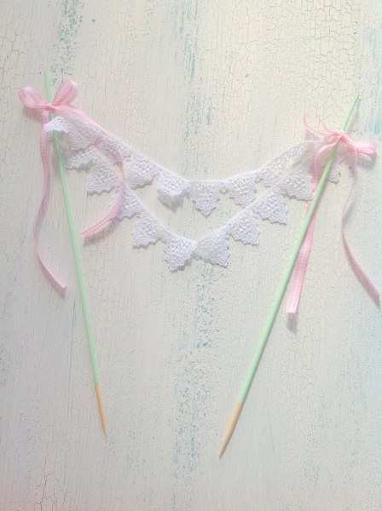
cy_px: 256
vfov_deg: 52.7
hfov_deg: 40.6
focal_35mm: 35
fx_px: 516
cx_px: 191
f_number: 2.4
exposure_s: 1/206
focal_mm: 4.28
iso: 50
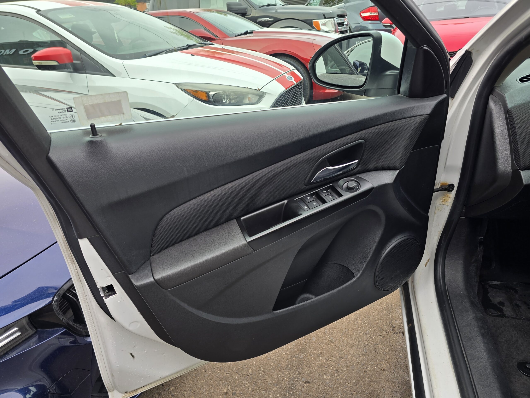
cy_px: 199
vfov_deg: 58.9
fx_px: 352
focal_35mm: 23
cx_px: 265
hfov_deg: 73.9
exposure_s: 1/180
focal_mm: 6.3
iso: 25
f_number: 1.7
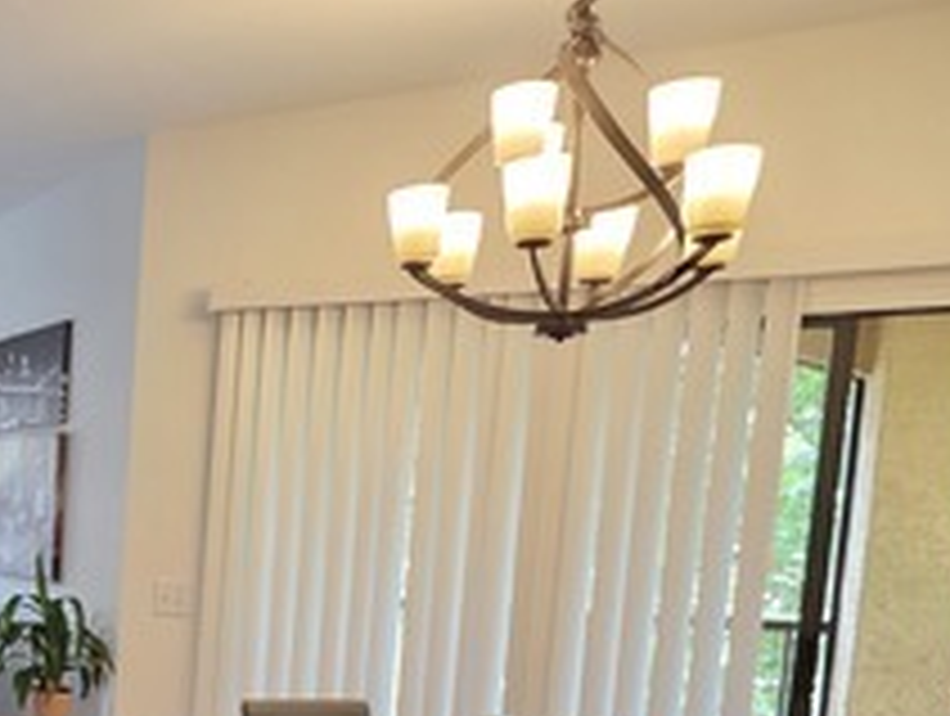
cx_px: -308
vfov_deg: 33.8
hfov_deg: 32.8
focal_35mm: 41
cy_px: 612
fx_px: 1127
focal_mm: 2.2
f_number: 1.9
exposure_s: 1/120
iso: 320
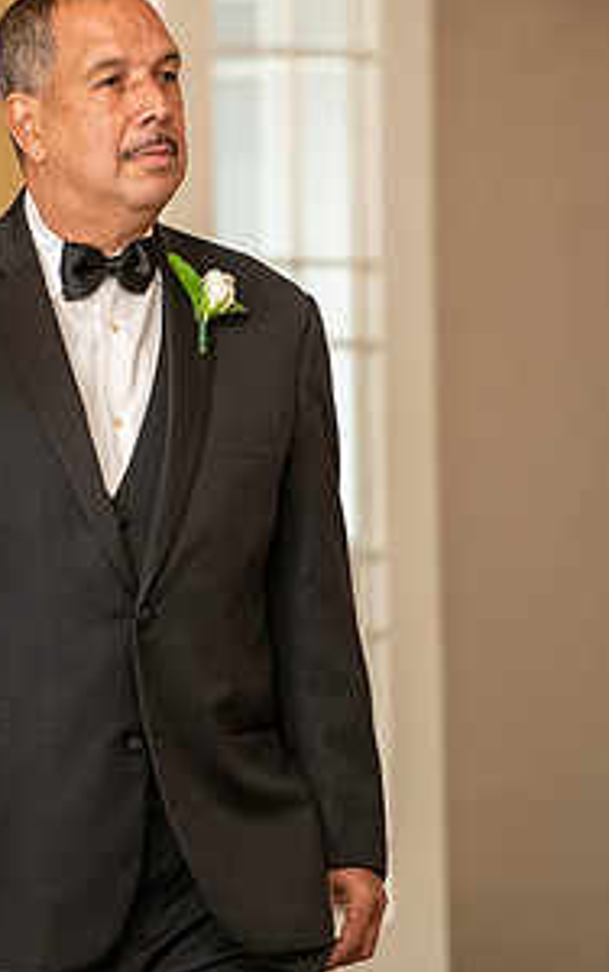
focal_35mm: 394
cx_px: 146
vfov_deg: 5.3
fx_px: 10443
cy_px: 416
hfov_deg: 3.3
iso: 3200
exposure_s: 1/500
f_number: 2.8
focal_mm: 200
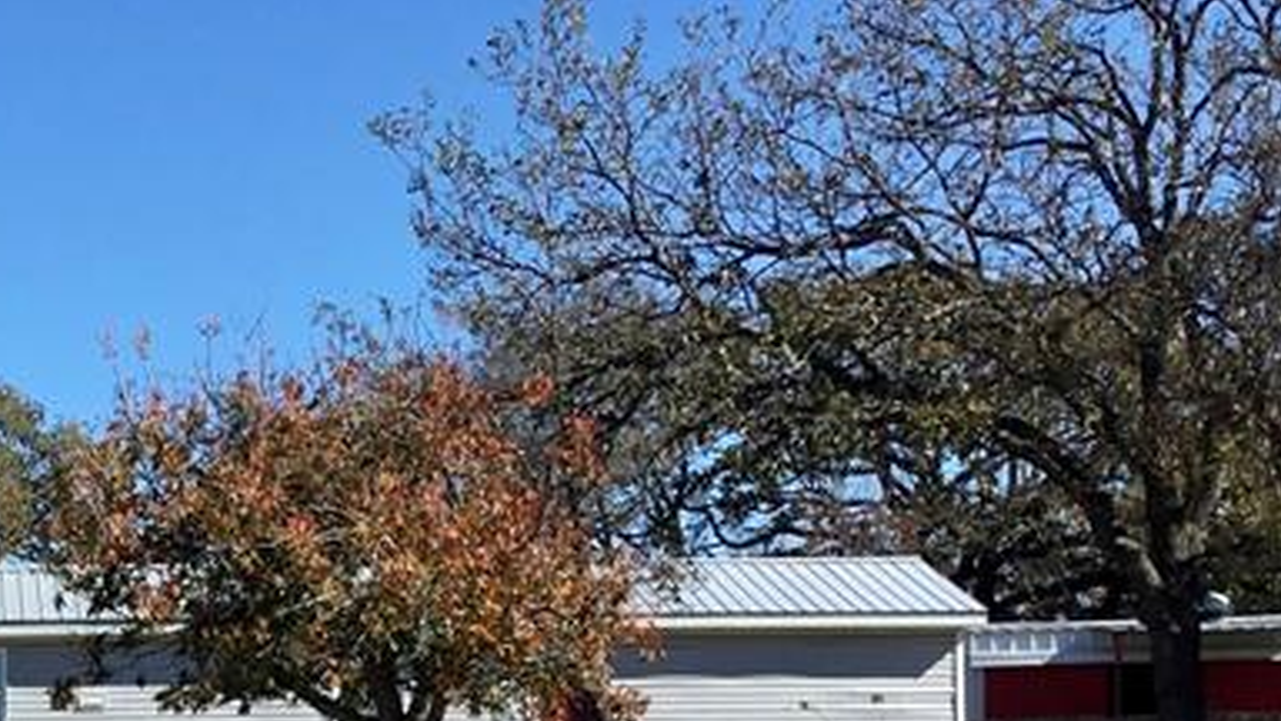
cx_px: 60
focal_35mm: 90
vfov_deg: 13.2
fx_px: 3057
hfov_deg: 22.9
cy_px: 741
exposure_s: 1/1431
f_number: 2.4
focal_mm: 3.3
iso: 25
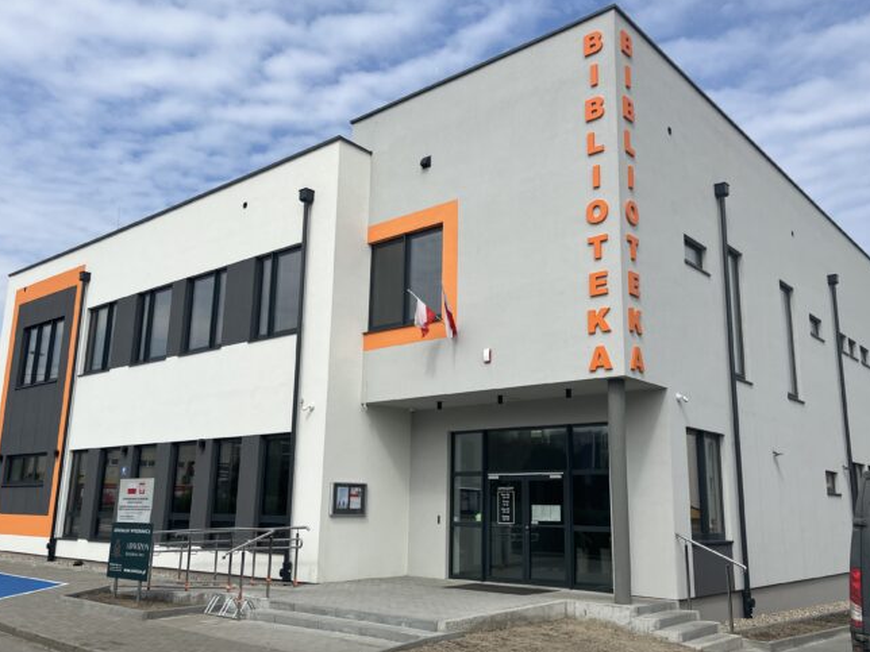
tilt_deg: +12.2
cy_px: 337
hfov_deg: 58.3
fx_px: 779
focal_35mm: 31
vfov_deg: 45.4
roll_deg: -1.2
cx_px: 444
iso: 50
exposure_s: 1/5848
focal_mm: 5.1
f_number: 1.6
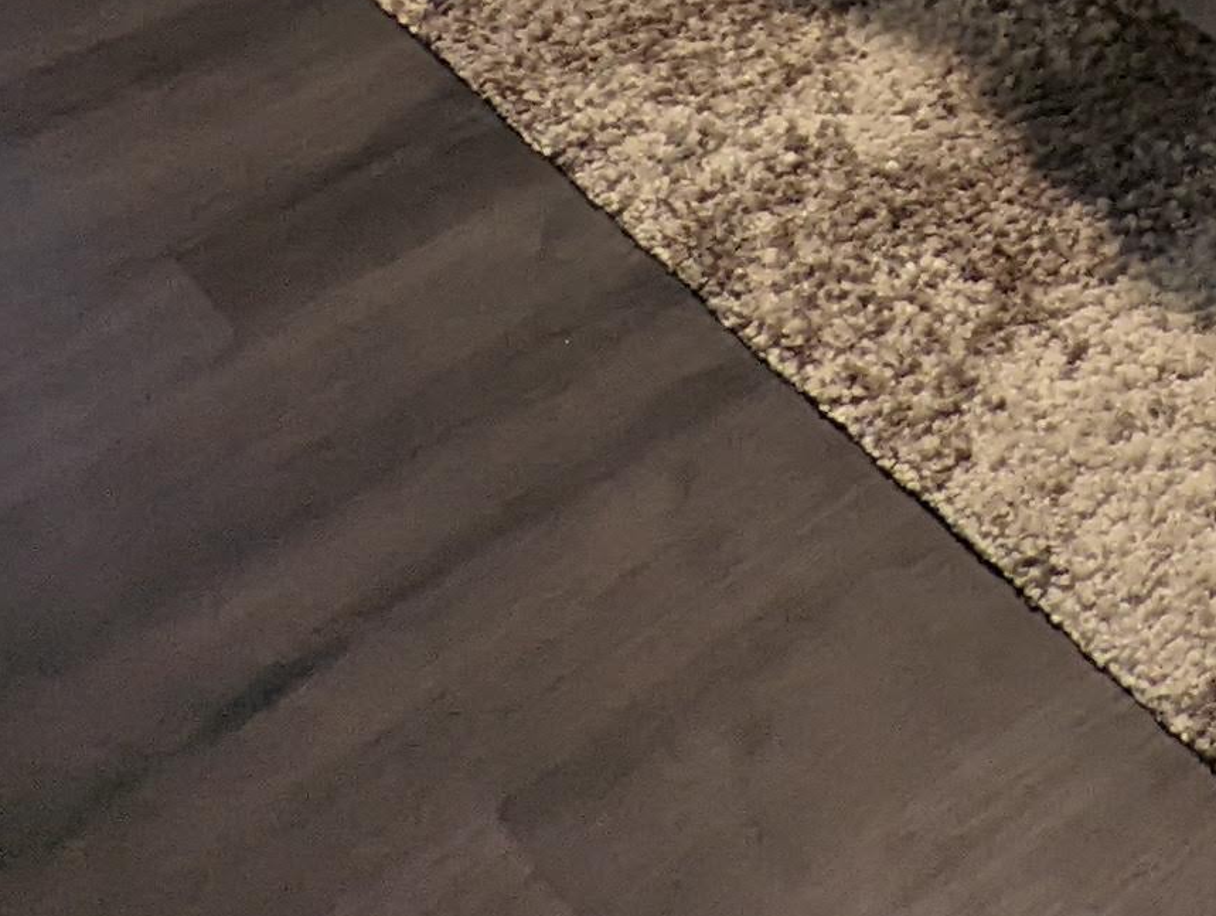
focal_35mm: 76
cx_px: 1253
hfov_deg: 24.3
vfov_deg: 15.2
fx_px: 2674
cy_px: -988
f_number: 2.2
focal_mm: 2.35
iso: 277
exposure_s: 1/30
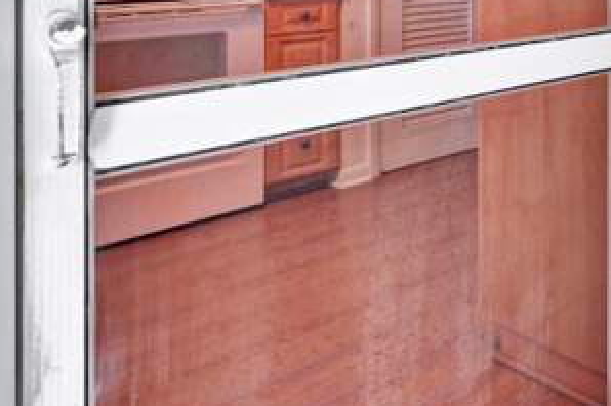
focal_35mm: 43
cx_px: 697
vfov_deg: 27.7
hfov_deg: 37.0
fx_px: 729
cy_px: -70
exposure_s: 1/3.33
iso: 100
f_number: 5.6
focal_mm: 16
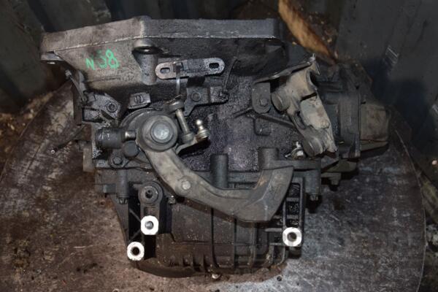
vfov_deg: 28.1
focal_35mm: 48
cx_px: 219
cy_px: 146
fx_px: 584
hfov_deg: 41.1
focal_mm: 32
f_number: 5
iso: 800
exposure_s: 1/60
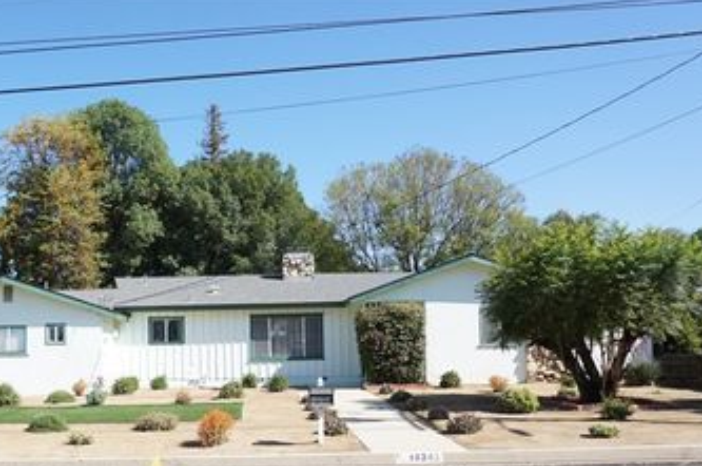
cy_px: 339
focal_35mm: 36
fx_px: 701
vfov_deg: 36.1
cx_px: 209
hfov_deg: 51.7
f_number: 8
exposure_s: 1/125
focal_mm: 16
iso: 100
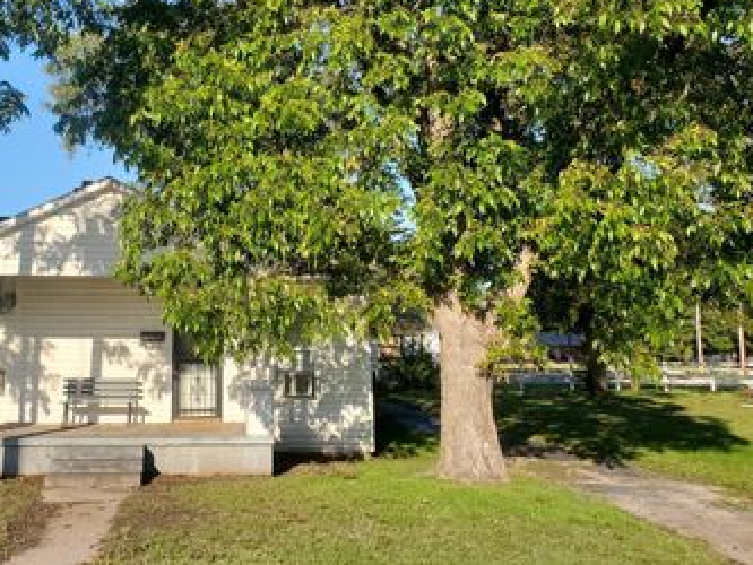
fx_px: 849
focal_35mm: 39
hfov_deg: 47.2
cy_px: 214
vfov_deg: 36.6
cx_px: 258
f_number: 2.4
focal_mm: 4.3
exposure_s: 1/1087
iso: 50
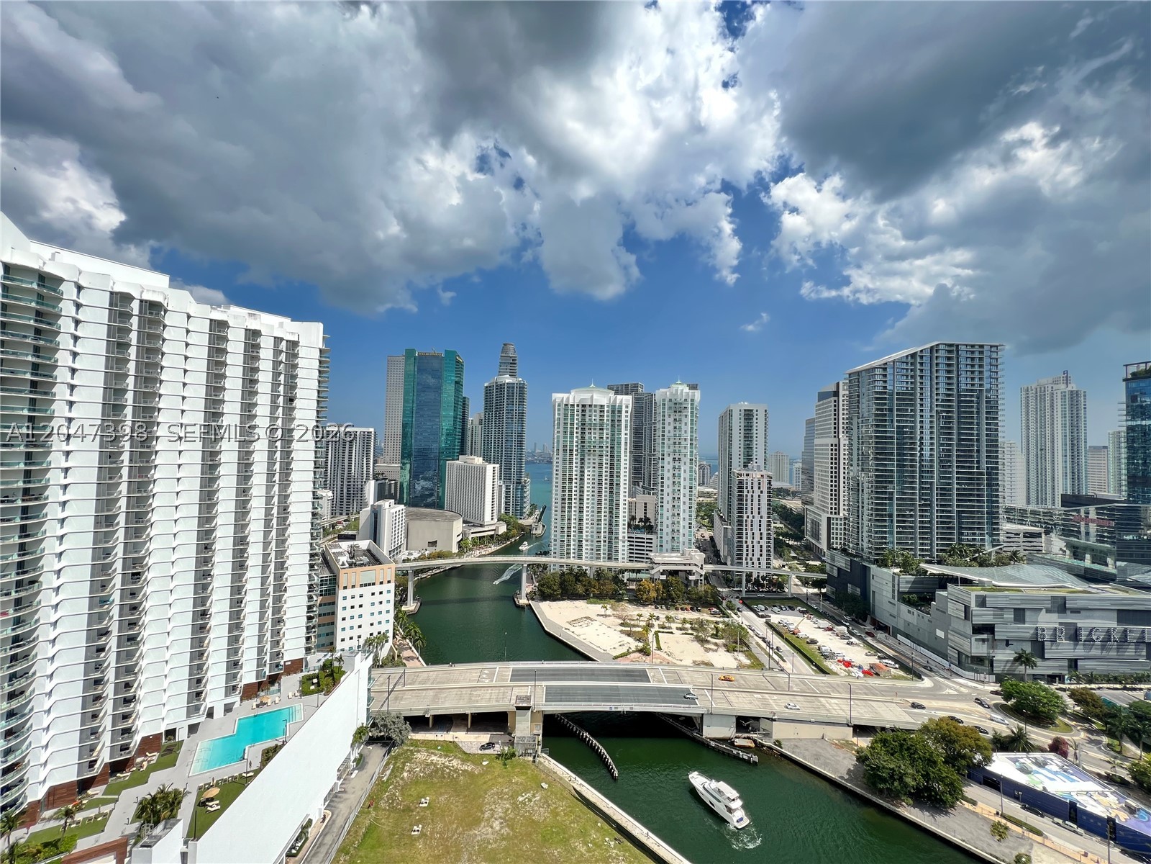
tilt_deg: +2.1
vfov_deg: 89.9
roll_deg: -1.4
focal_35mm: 13
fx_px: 432
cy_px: 432
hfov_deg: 106.2
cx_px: 576
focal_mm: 1.57
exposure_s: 1/694
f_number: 1.8
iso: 32
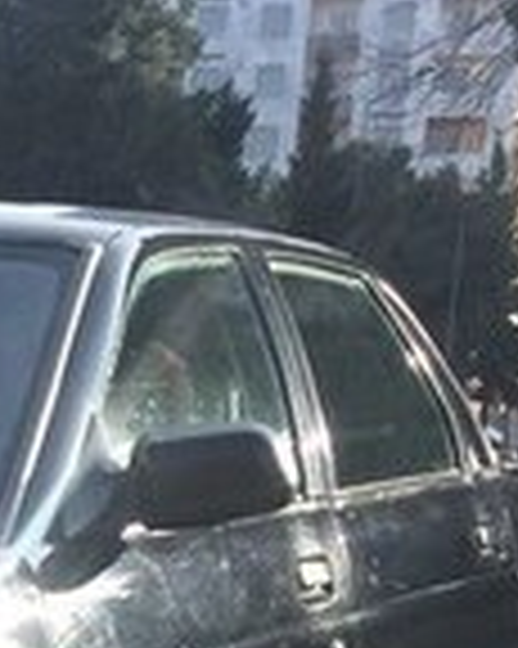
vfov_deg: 13.7
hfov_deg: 11.1
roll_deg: -2.1
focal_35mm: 130
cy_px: 1033
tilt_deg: -14.5
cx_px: -405
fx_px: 2494
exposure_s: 1/631
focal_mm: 4.15
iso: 32
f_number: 2.2
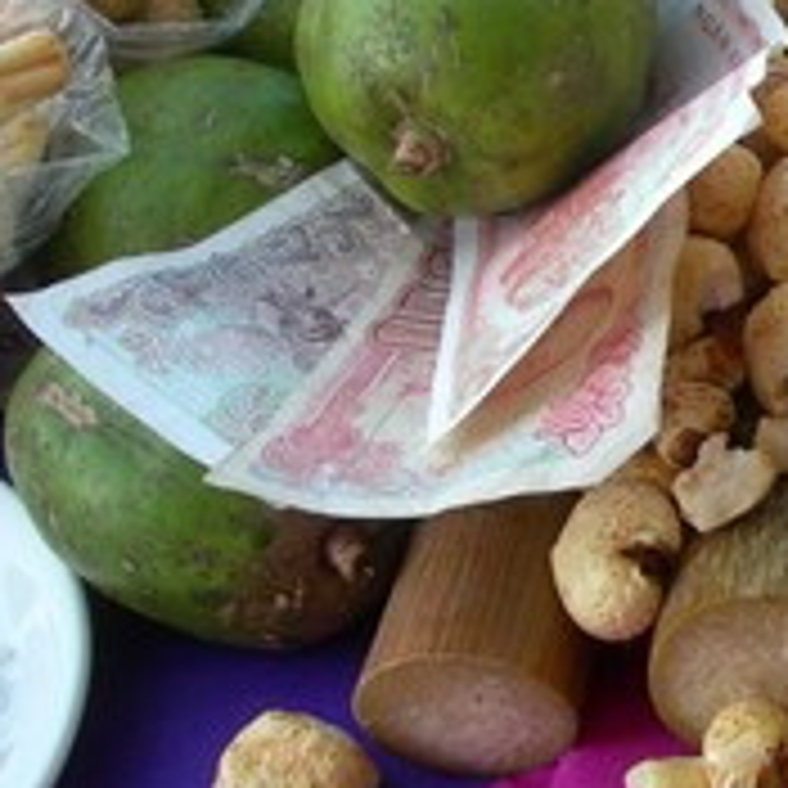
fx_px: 2472
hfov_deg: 16.8
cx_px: 1103
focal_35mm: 96
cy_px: 376
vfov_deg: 18.1
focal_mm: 7.8
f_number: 4.8
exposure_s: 1/83.4
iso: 50
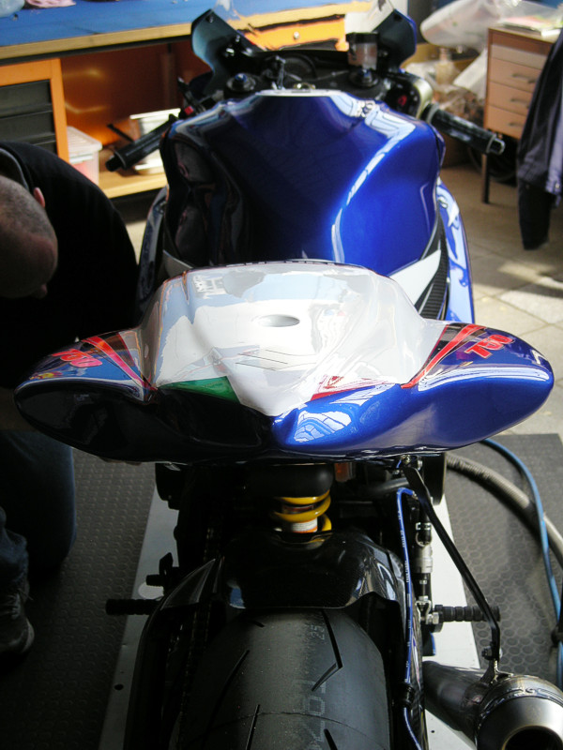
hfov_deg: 27.0
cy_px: 375
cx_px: 282
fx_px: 1171
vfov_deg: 35.5
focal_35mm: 54
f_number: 3.3
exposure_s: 1/55.8
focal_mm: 8.8
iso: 62
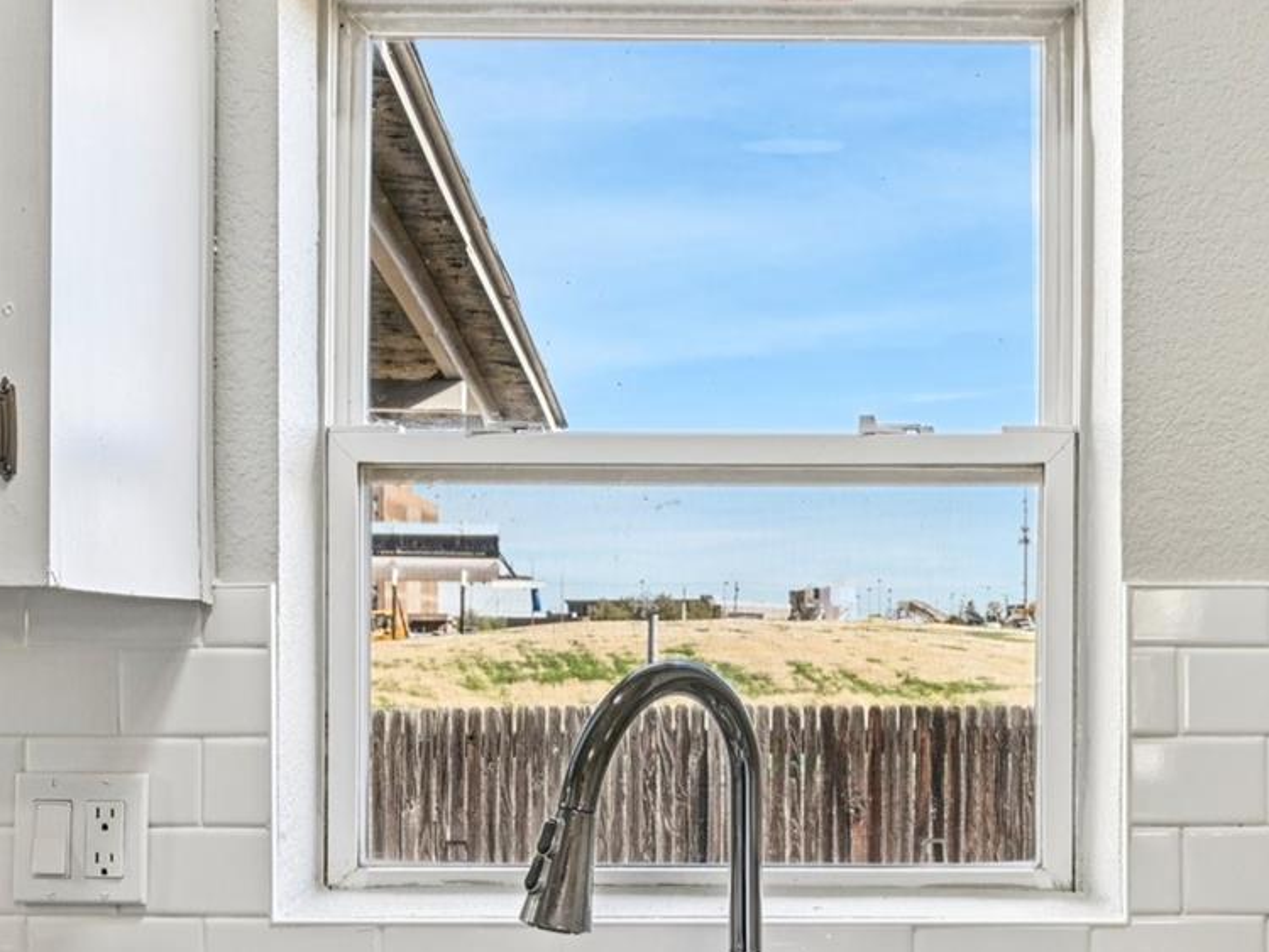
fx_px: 1541
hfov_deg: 44.6
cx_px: 731
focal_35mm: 42
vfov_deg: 34.1
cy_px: 617
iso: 220
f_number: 11
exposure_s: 1/20
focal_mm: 20.5
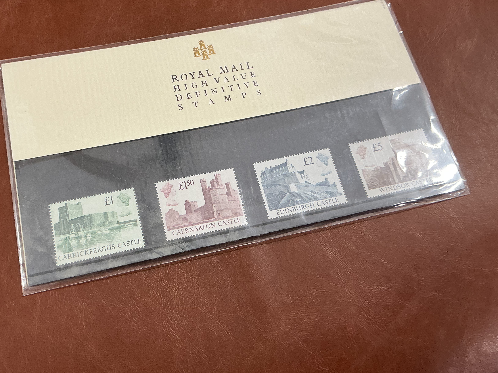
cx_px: 196
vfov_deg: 39.5
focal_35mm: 36
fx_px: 518
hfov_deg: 51.0
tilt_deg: -72.6
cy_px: 147
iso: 64
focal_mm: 3
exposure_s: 1/50
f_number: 1.8
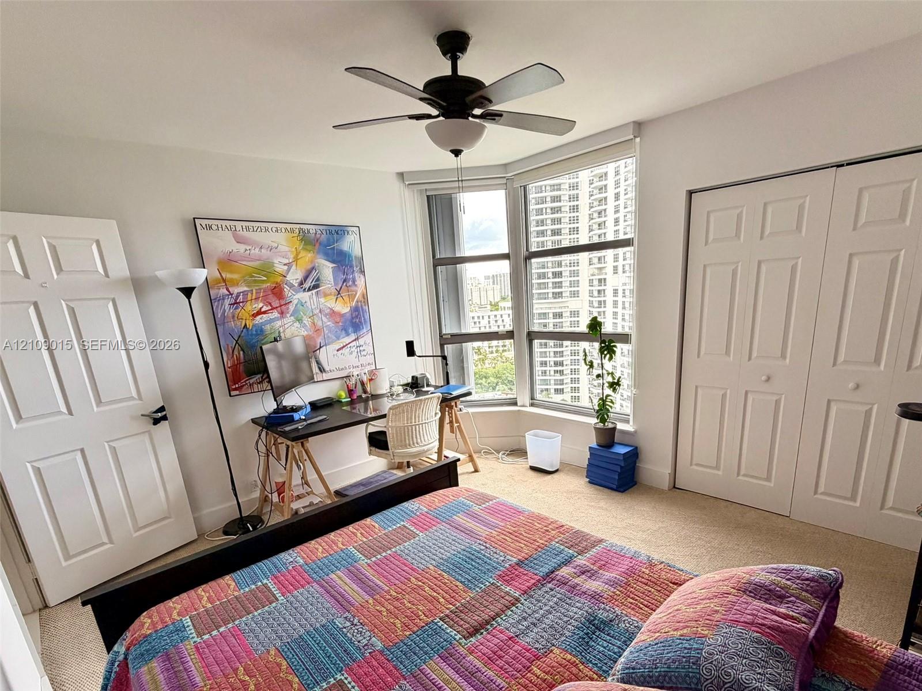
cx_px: 461
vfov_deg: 85.7
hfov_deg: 102.1
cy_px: 346
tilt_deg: -18.0
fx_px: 373
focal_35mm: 14
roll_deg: +3.3
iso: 160
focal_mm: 2.22
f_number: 2.2
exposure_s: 1/121
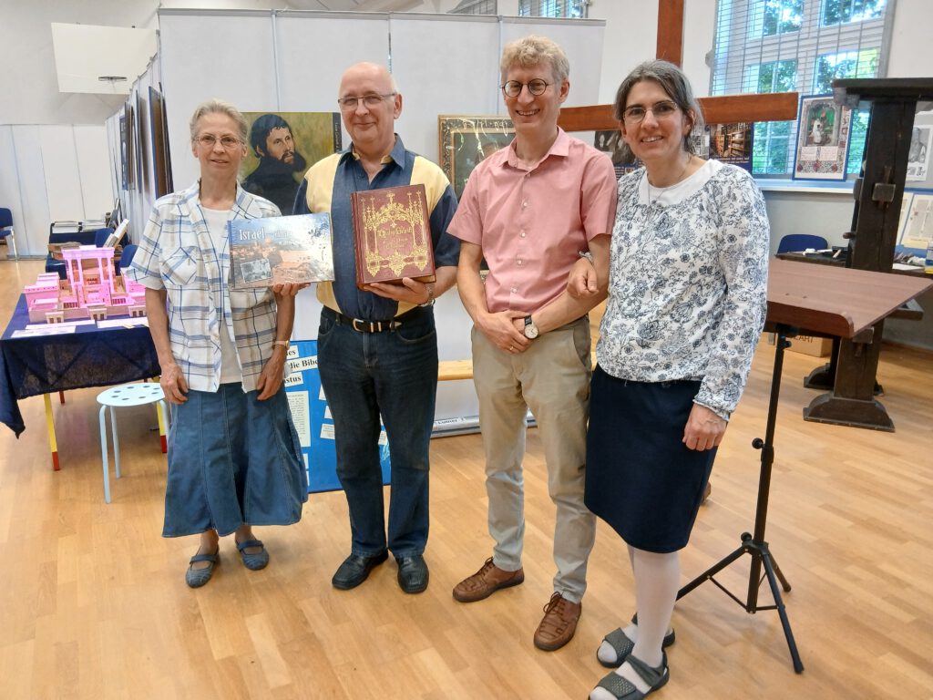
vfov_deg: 53.1
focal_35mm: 26
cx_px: 466
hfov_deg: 67.3
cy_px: 350
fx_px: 701
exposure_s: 1/33.3
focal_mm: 3.98
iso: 200
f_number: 1.8
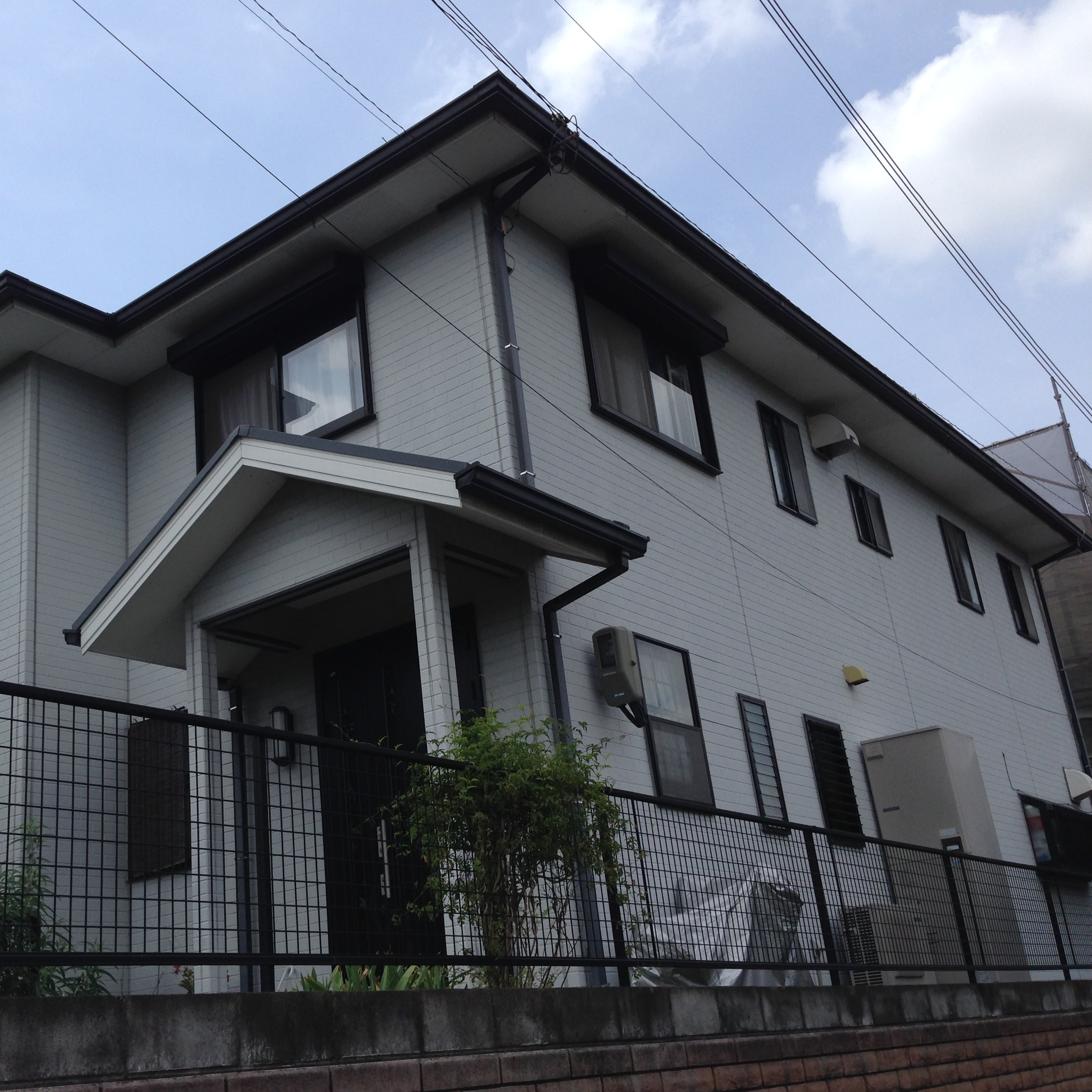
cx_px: 363
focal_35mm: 39
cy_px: 547
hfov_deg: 42.3
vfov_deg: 42.8
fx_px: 1392
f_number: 2.4
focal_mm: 4.12
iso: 50
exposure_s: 1/1808
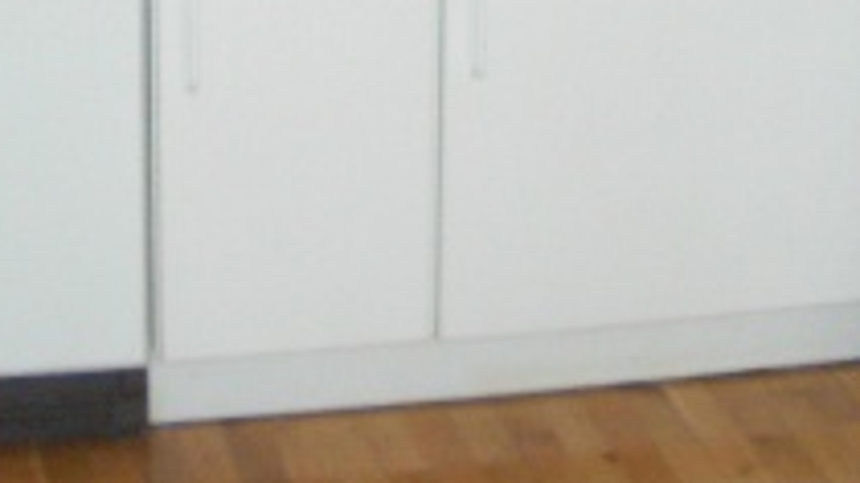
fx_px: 2645
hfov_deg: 18.5
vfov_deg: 9.9
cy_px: -405
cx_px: 422
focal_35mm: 116
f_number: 2.6
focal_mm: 5.8
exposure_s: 1/60
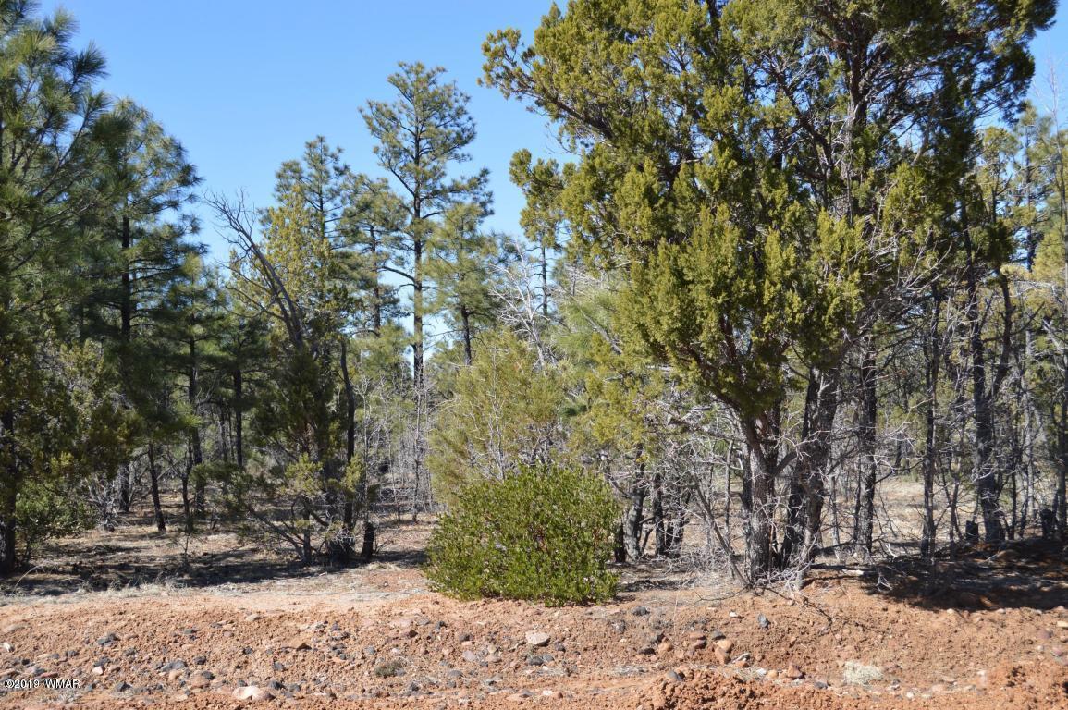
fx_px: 1245
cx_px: 534
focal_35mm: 42
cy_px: 355
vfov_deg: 31.8
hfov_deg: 46.4
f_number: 7.1
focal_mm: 28
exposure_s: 1/200
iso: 100
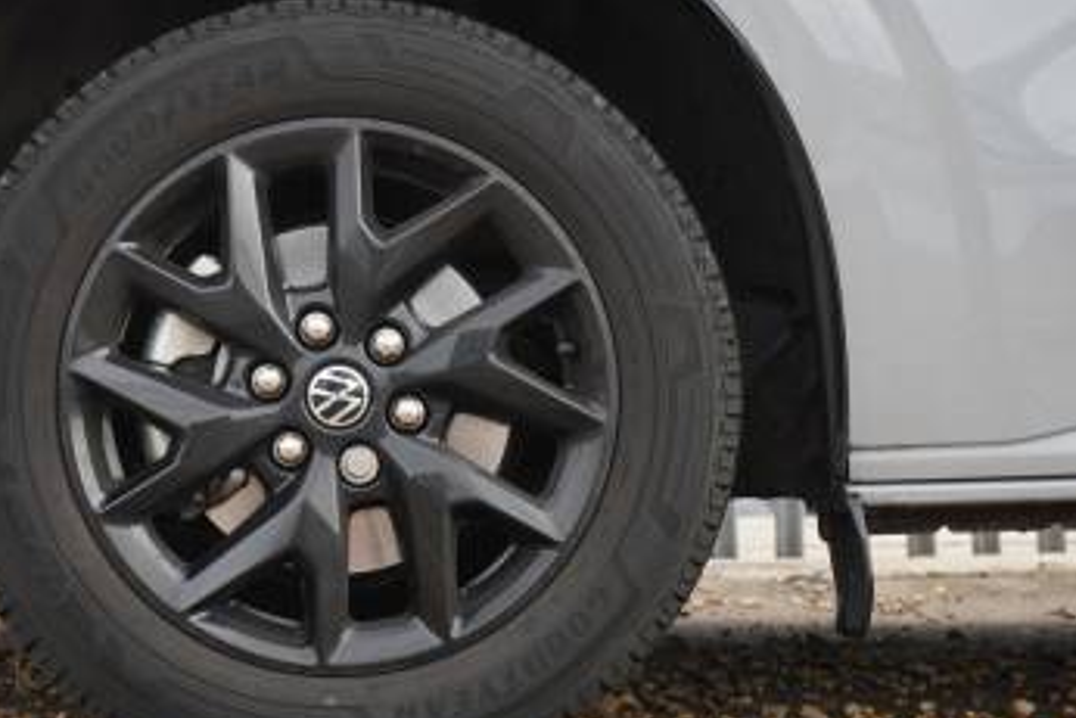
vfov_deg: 18.2
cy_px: 429
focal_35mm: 75
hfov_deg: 26.8
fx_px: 2240
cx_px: 330
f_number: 4.5
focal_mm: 27
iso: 640
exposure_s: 1/200
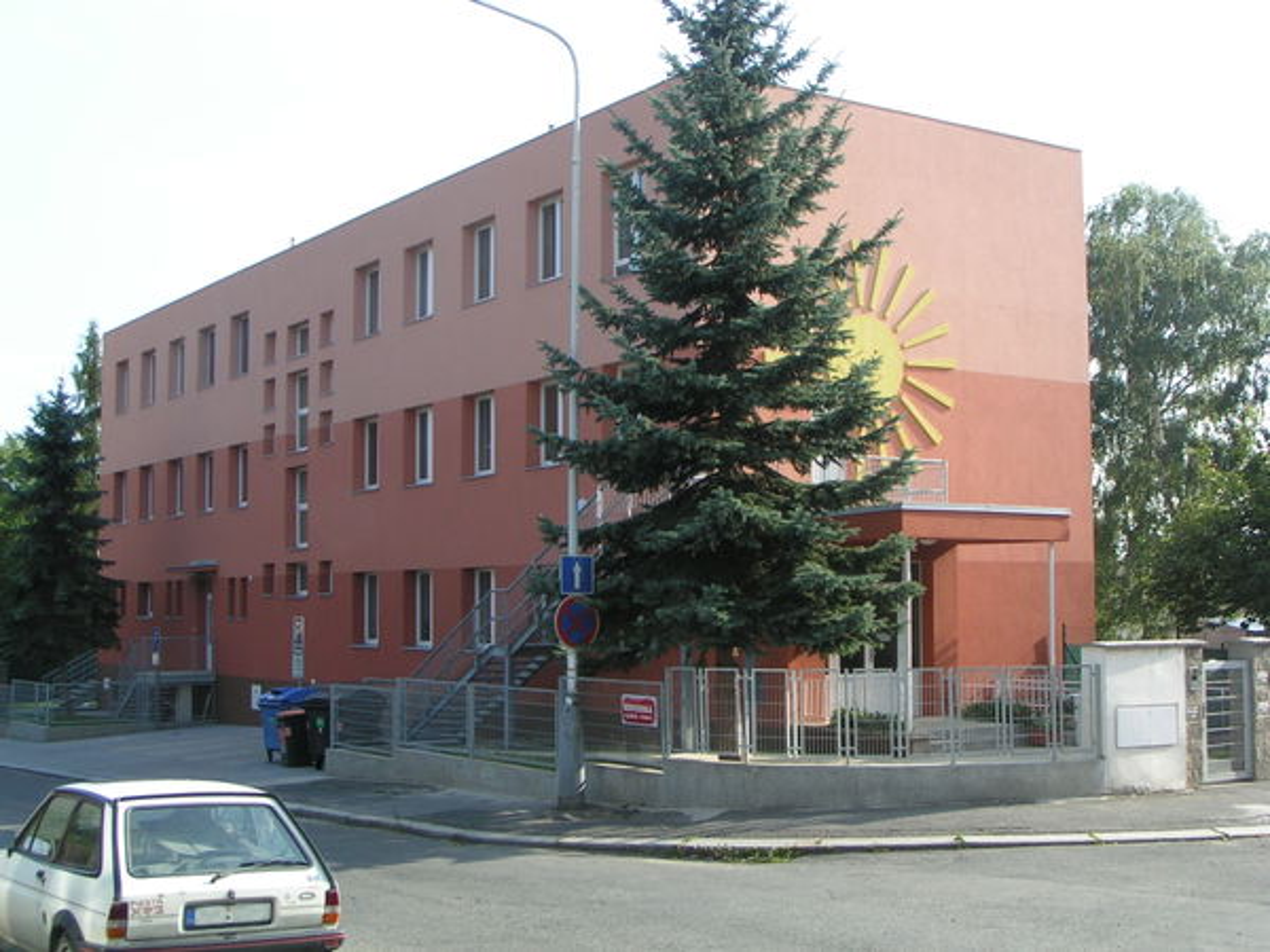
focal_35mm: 45
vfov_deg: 32.2
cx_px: 635
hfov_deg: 42.1
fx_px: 1651
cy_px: 476
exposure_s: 1/125
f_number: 5.6
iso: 50
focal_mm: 6.9
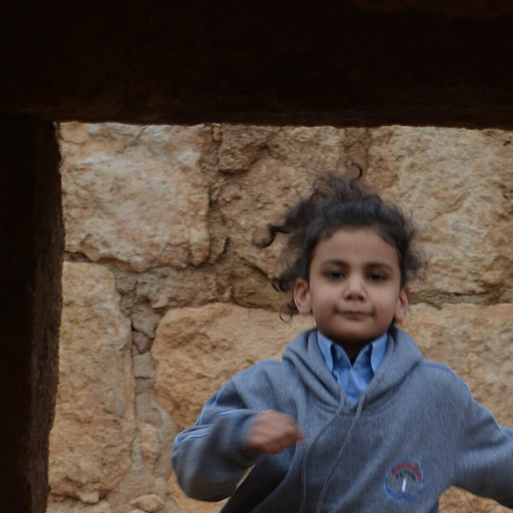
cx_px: 385
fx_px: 2703
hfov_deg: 10.8
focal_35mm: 161
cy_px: 687
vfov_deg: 10.6
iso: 100
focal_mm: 45
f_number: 5
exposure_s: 1/100
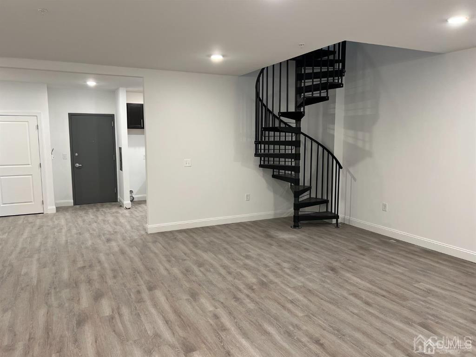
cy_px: 178
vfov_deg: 53.1
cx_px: 238
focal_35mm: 26
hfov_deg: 67.3
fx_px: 358
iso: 80
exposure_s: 1/60
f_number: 1.5
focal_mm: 5.7
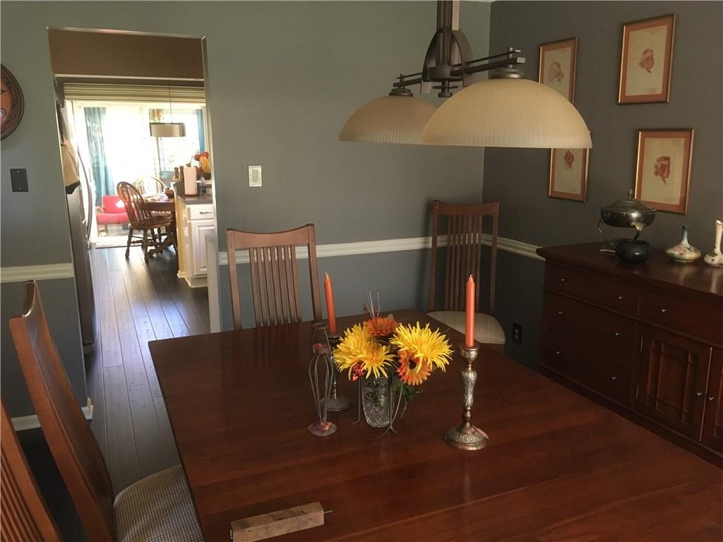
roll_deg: -0.3
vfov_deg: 48.2
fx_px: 606
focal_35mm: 29
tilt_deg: -11.2
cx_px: 362
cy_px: 271
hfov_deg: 61.7
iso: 200
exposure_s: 1/30
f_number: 2.2
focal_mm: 4.15
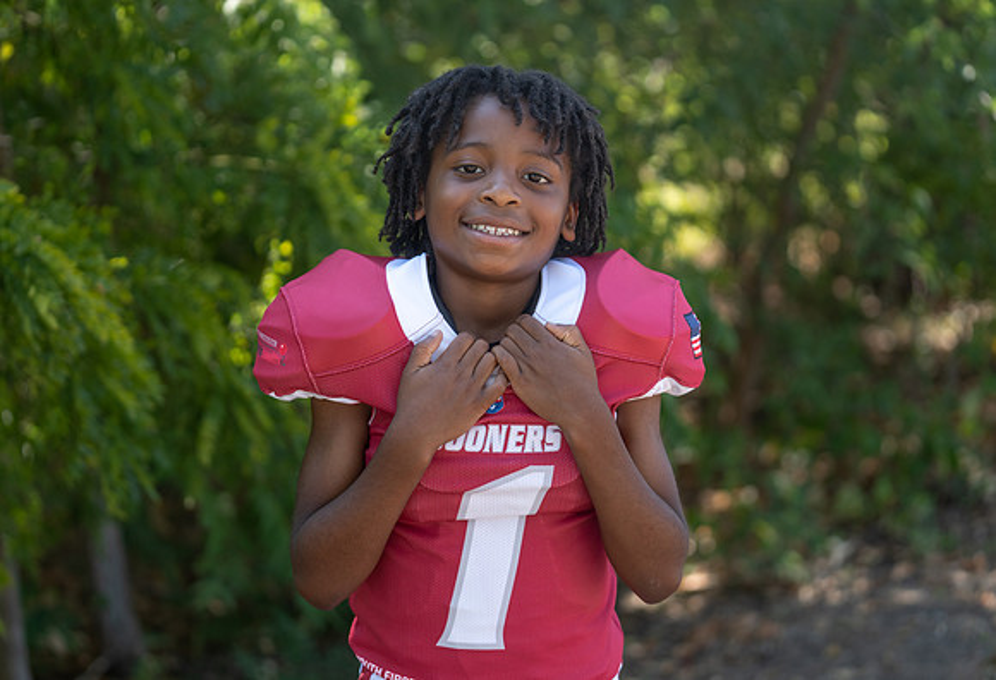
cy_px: 314
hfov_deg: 26.3
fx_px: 2135
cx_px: 495
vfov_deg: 18.1
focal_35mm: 77
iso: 100
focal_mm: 70
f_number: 2.8
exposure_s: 1/320
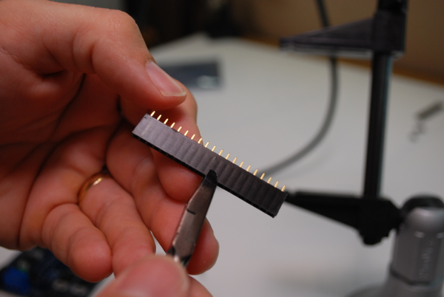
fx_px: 556
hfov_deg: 43.5
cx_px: 222
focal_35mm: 45
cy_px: 148
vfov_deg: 30.0
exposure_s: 1/60
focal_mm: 30
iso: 200
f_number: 4.8
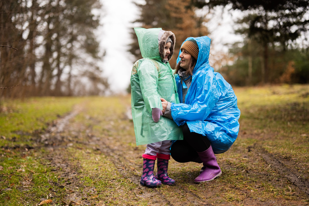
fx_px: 429
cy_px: 103
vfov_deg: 27.0
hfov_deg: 39.6
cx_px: 154
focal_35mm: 50
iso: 200
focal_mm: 50
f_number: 1.2
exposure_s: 1/3200
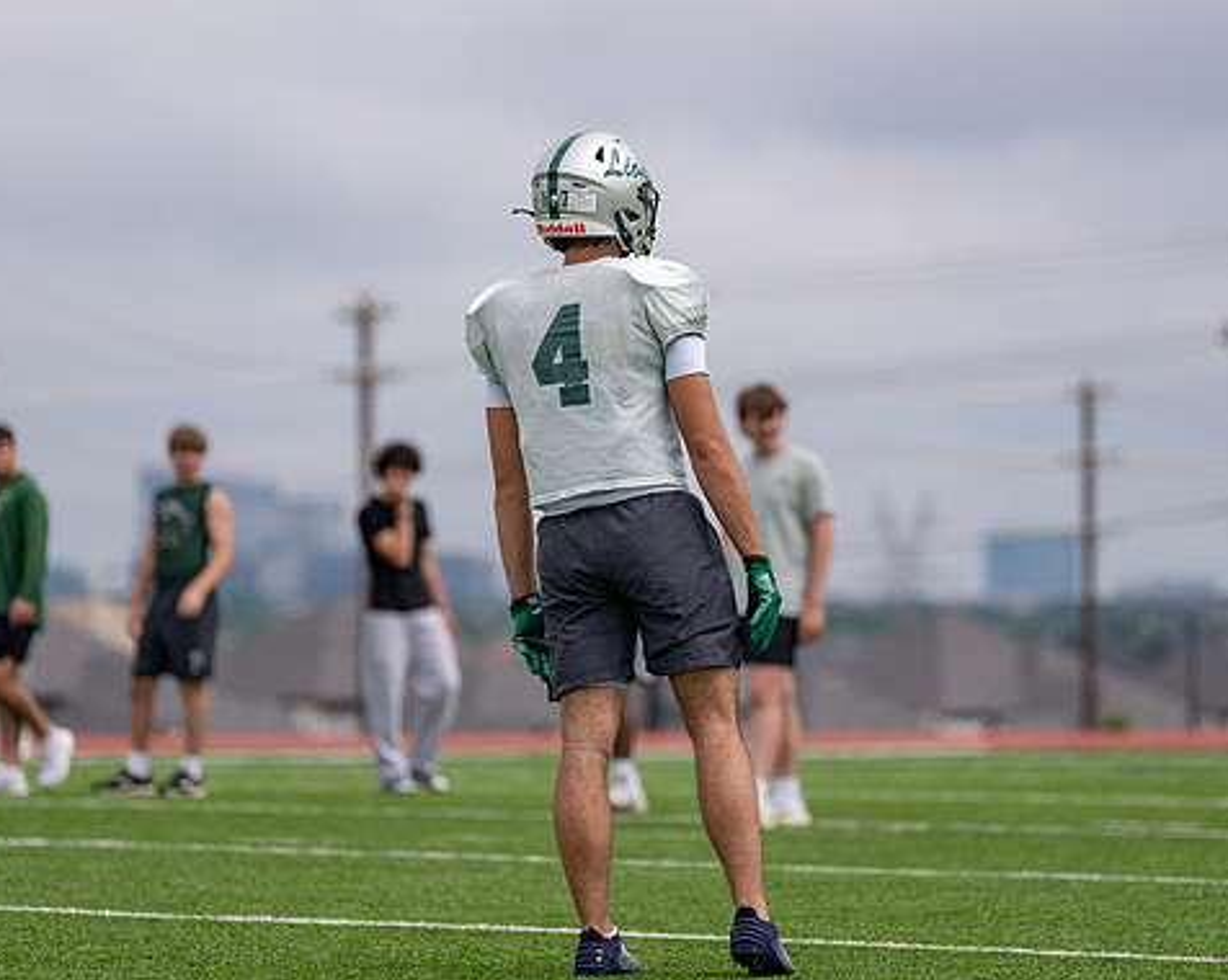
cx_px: 591
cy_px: 508
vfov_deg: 7.5
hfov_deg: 9.3
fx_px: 7517
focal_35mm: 207
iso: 125
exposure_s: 1/4000
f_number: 2.8
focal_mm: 162
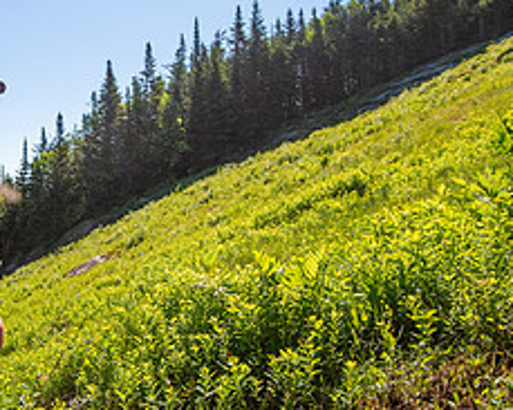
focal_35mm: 38
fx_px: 577
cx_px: 108
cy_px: 197
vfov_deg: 39.1
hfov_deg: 45.7
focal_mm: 16
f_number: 5
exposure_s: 1/500
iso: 100
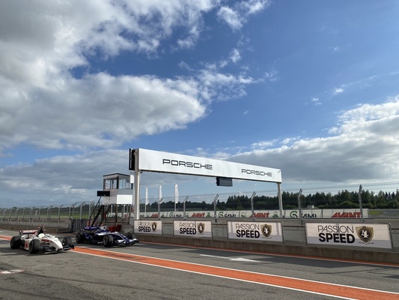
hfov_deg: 67.3
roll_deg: +1.6
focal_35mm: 26
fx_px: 300
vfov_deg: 53.1
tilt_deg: +11.3
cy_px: 150
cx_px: 200
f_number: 1.8
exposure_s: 1/4608
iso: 32
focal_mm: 4.25
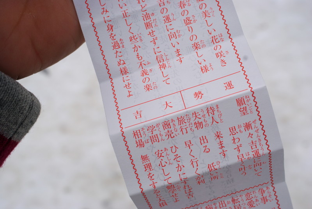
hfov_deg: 43.5
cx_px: 156
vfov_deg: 30.0
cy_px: 104
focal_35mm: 45
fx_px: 391
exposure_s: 1/80
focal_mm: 30
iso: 100
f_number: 8
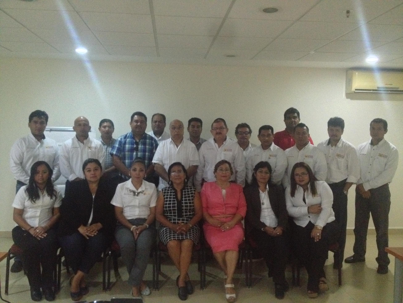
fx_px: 407
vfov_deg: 40.7
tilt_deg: -4.8
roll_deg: -1.3
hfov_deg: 52.6
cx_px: 202
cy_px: 152
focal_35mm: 35
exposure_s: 1/15
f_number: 2.4
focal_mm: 4.28
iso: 800
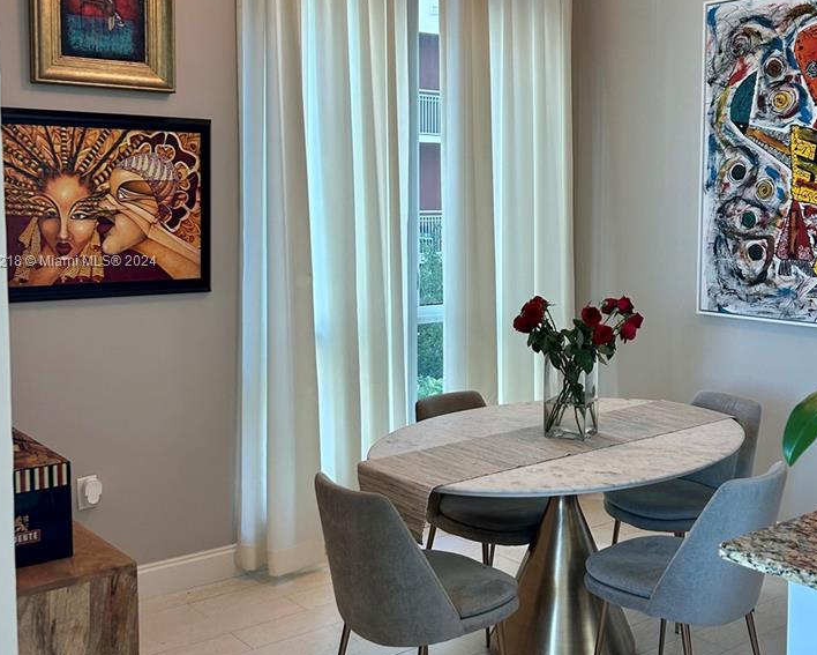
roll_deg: -0.3
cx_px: 465
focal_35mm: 43
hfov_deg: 42.8
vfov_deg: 34.8
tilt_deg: -2.9
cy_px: 262
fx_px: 1040
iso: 100
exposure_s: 1/120
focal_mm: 5.7
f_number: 1.5
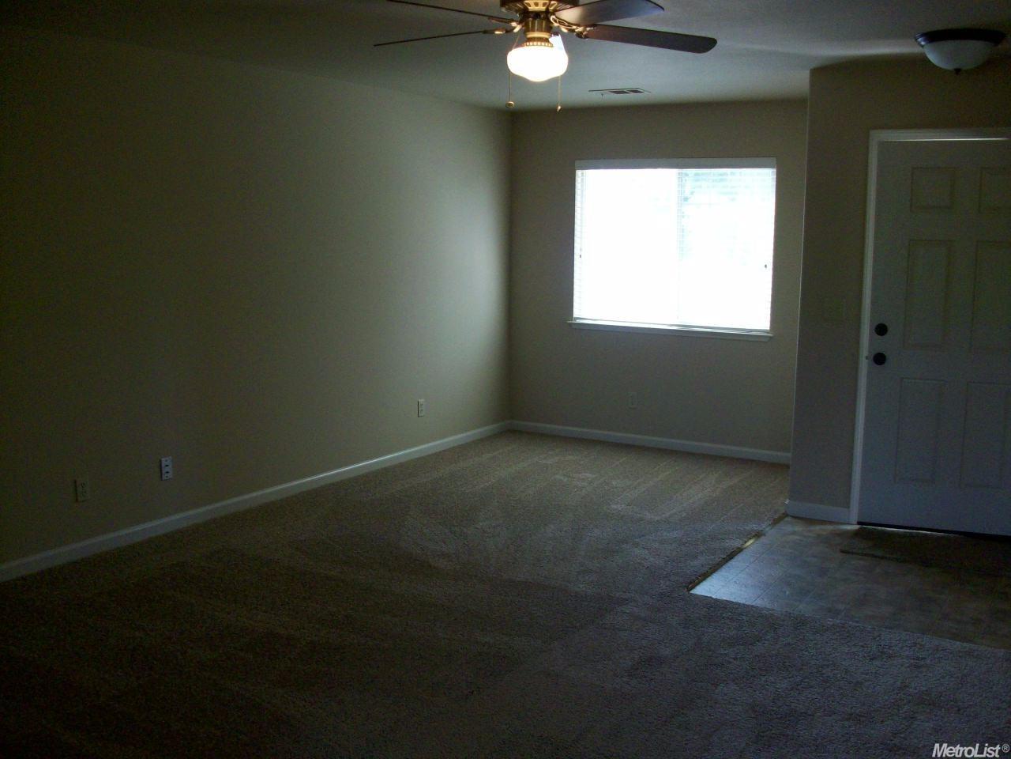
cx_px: 506
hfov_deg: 54.0
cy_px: 380
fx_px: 993
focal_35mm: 34
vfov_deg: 41.8
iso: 160
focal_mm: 5.7
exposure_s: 1/60
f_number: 2.8
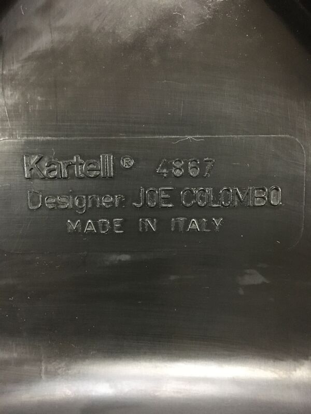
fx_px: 347
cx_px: 156
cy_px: 207
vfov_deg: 61.7
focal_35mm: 29
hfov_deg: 48.2
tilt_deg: -56.5
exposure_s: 1/17
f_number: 2.2
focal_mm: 4.15
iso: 320
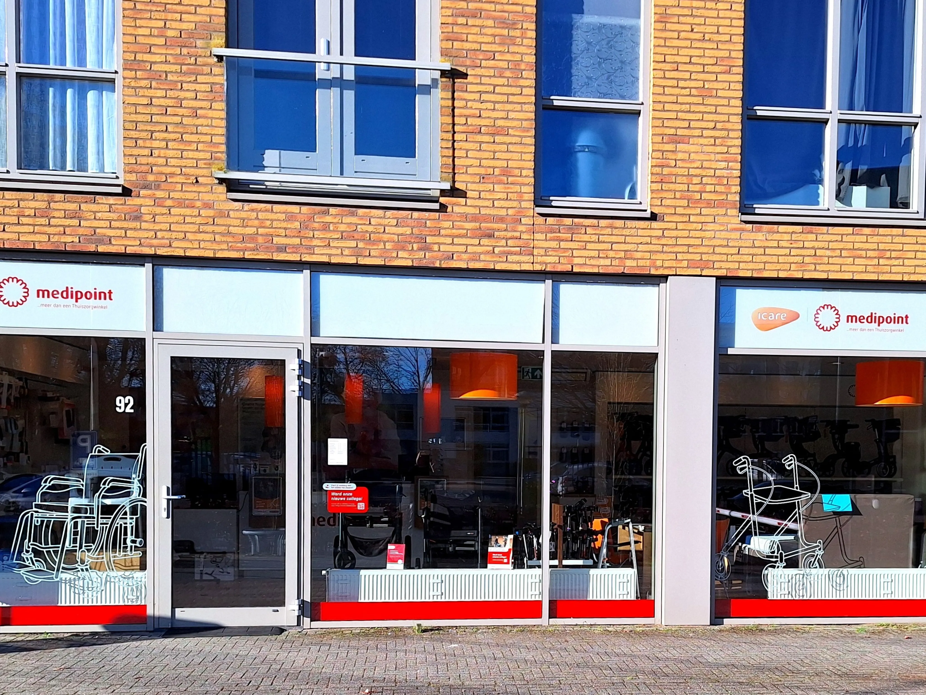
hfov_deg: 73.9
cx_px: 463
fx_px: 615
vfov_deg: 58.9
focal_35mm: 23
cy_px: 348
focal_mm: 5.54
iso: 40
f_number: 1.8
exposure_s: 1/1590
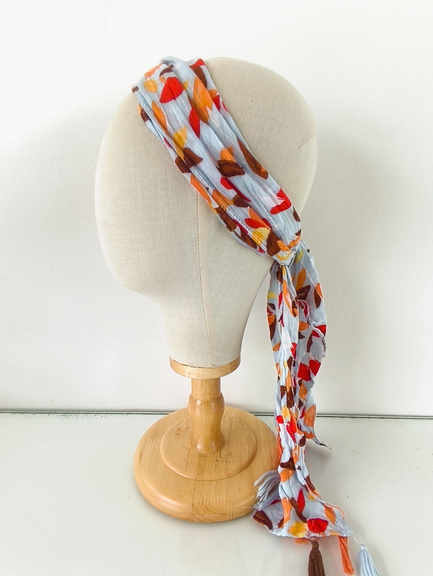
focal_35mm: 23
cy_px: 288
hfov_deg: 58.9
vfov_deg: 73.9
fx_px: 383
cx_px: 216
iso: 50
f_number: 2.2
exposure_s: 1/60
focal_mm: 1.65
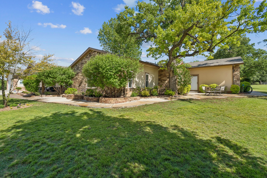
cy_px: 89
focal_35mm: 16
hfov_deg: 96.7
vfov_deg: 73.7
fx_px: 119
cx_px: 134
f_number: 8
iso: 200
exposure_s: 1/400
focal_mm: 16
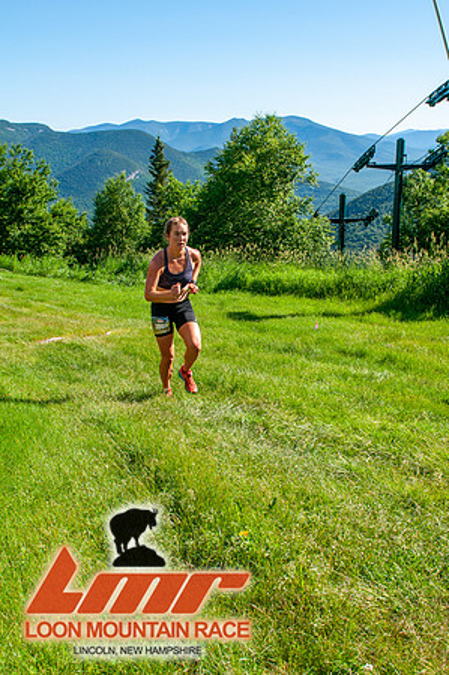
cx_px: 224
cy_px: 338
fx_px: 675
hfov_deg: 36.8
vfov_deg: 53.2
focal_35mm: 36
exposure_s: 1/400
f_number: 8
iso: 200
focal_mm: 24
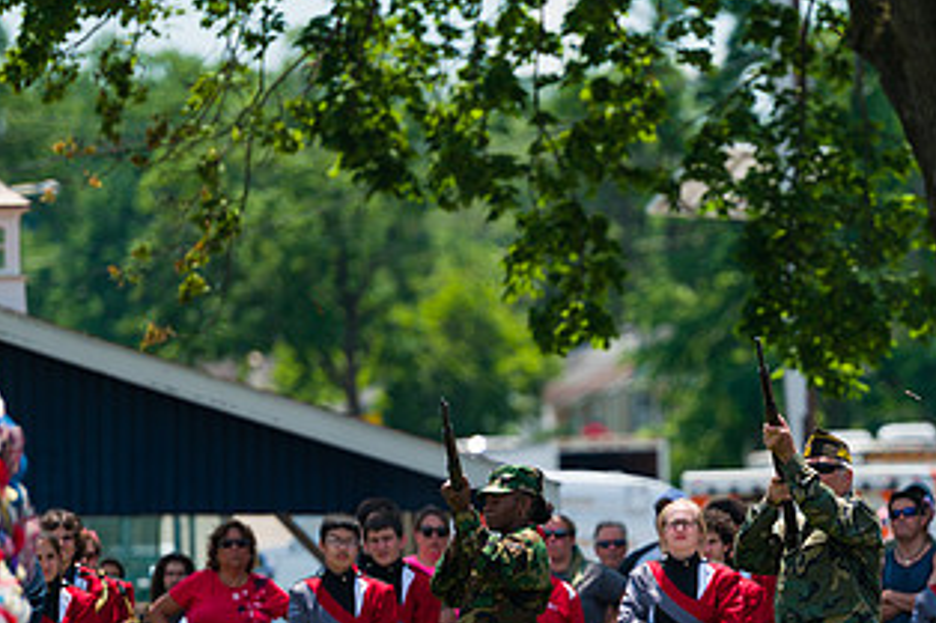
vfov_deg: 3.7
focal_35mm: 370
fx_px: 9615
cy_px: 528
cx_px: 757
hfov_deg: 5.6
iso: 200
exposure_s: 1/2500
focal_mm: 200
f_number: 3.2
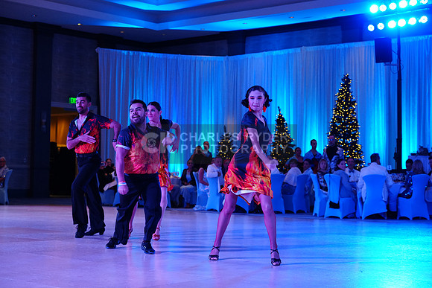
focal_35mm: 66
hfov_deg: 30.5
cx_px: 216
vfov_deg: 20.6
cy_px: 144
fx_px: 792
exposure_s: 1/200
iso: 2000
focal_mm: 66
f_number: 4
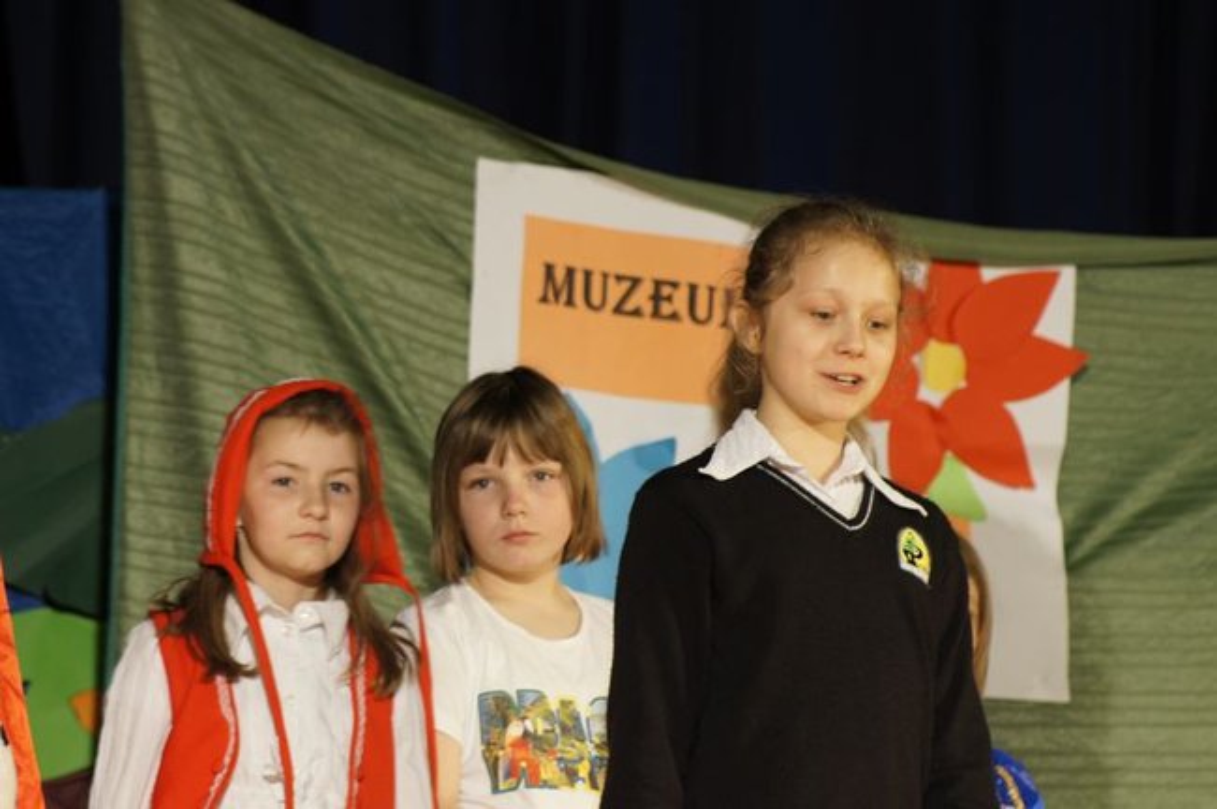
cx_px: 608
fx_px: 8105
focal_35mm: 240
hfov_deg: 8.6
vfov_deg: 5.7
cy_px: 404
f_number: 5.6
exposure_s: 1/15
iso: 800
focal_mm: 160
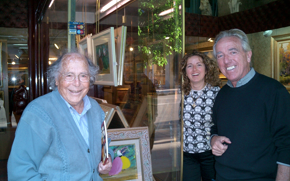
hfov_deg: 51.5
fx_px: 300
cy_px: 111
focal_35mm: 38
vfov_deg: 33.5
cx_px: 143
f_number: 4.2
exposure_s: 1/40
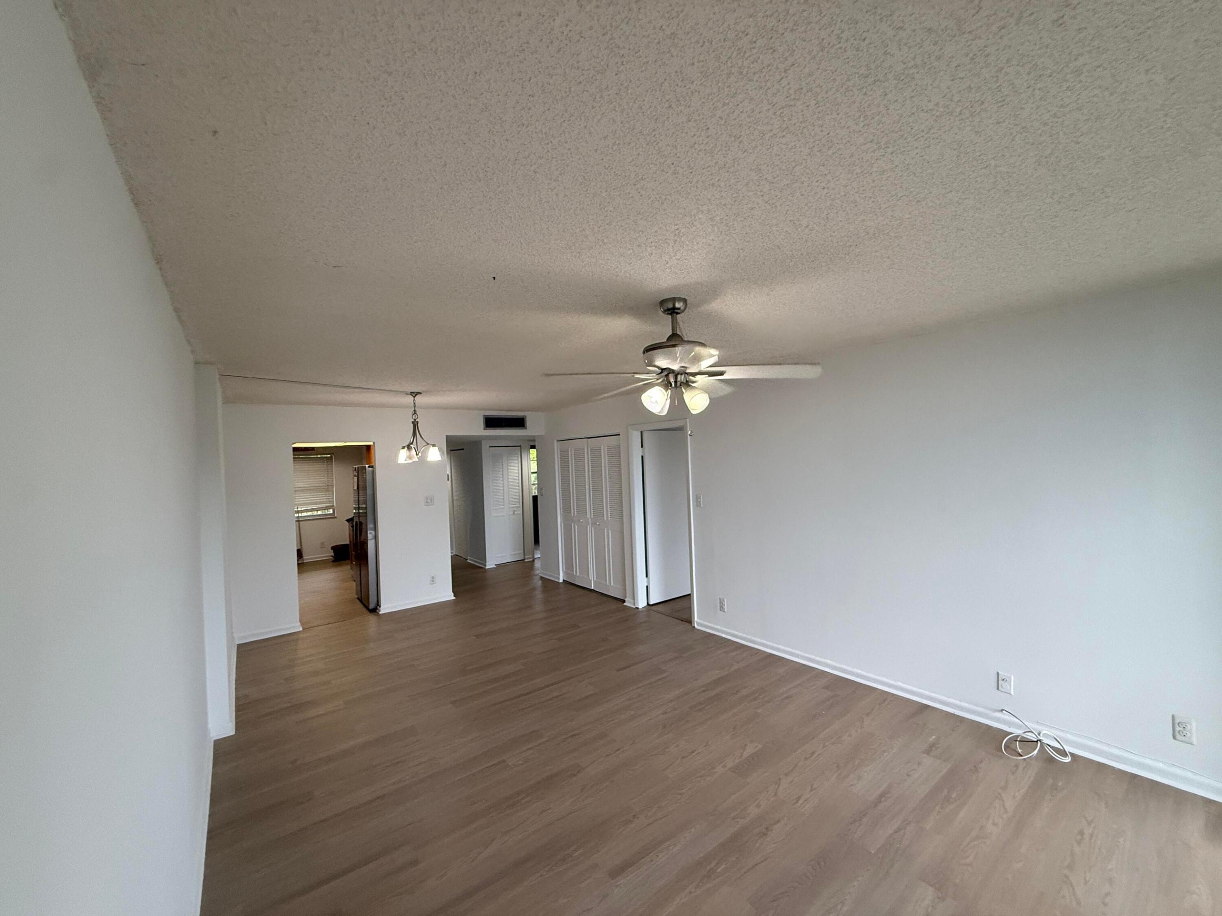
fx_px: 494
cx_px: 611
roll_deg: +1.8
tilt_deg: +0.0
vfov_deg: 85.7
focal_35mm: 14
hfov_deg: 102.1
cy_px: 458
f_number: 2.2
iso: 250
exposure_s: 1/120
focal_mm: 2.22
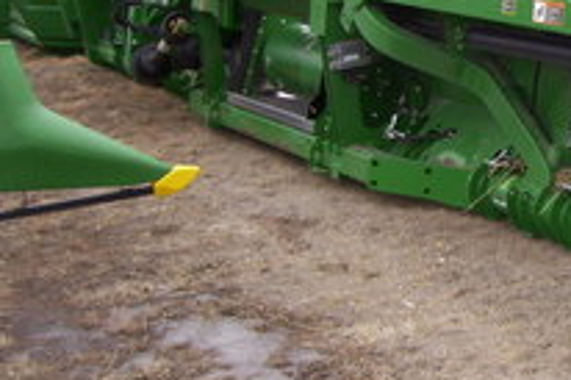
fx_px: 1569
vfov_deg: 13.8
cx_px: 710
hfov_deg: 19.3
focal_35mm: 99
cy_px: 94
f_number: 2.7
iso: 80
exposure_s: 1/500
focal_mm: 6
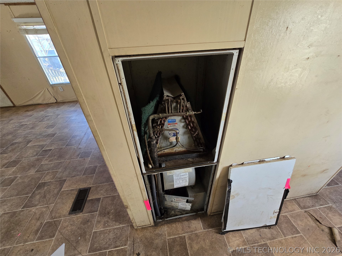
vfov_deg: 89.9
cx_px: 171
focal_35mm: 13
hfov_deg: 106.2
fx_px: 128
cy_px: 128
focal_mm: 2.2
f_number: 2.2
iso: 250
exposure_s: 1/100
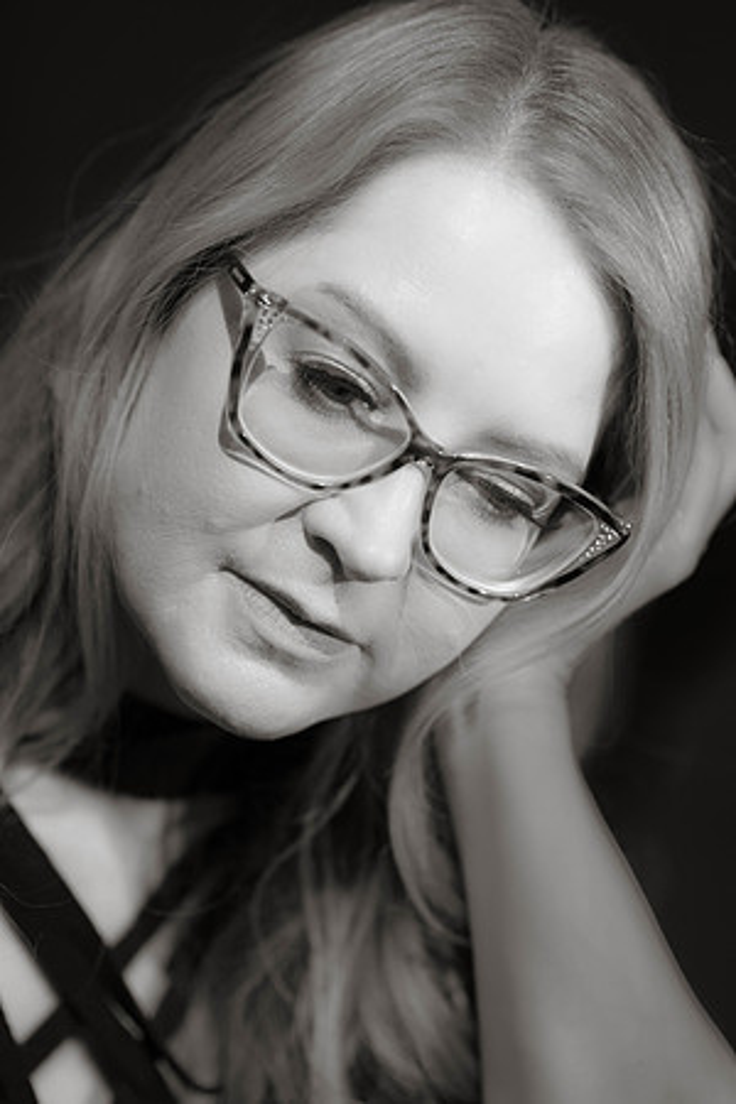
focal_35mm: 85
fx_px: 2606
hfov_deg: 16.1
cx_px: 368
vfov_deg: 23.9
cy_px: 552
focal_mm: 85
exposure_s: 1/320
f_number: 2.5
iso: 800
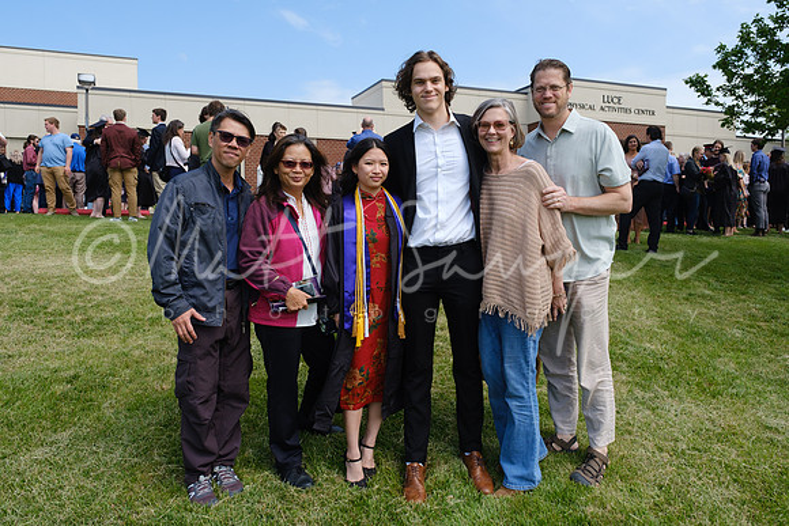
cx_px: 394
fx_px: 636
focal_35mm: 29
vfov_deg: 45.0
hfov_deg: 63.6
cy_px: 263
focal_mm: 19.4
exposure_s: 1/500
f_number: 5.6
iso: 200
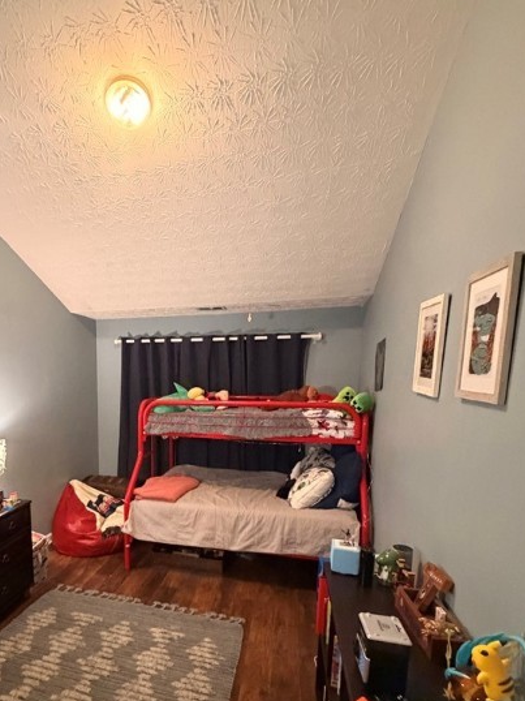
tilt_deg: -8.0
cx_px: 165
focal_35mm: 20
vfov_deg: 80.3
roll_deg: +0.3
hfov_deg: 63.8
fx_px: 405
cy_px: 438
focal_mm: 2.22
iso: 1000
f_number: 2.2
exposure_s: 1/60
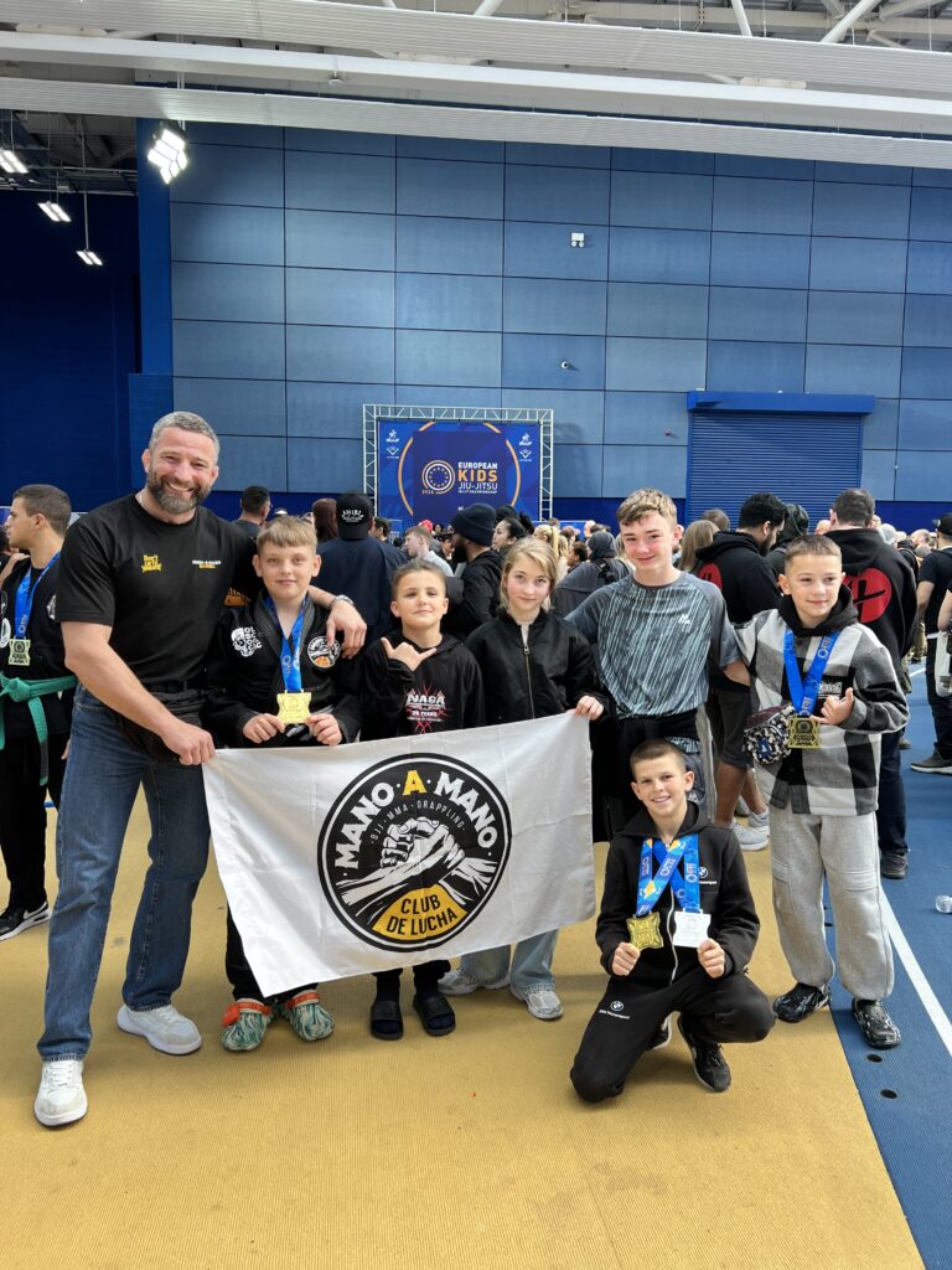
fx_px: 953
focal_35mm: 26
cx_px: 476
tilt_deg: -4.2
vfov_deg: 67.3
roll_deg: -1.0
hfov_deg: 53.1
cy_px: 635
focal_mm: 5.7
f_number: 1.5
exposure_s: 1/121
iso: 50
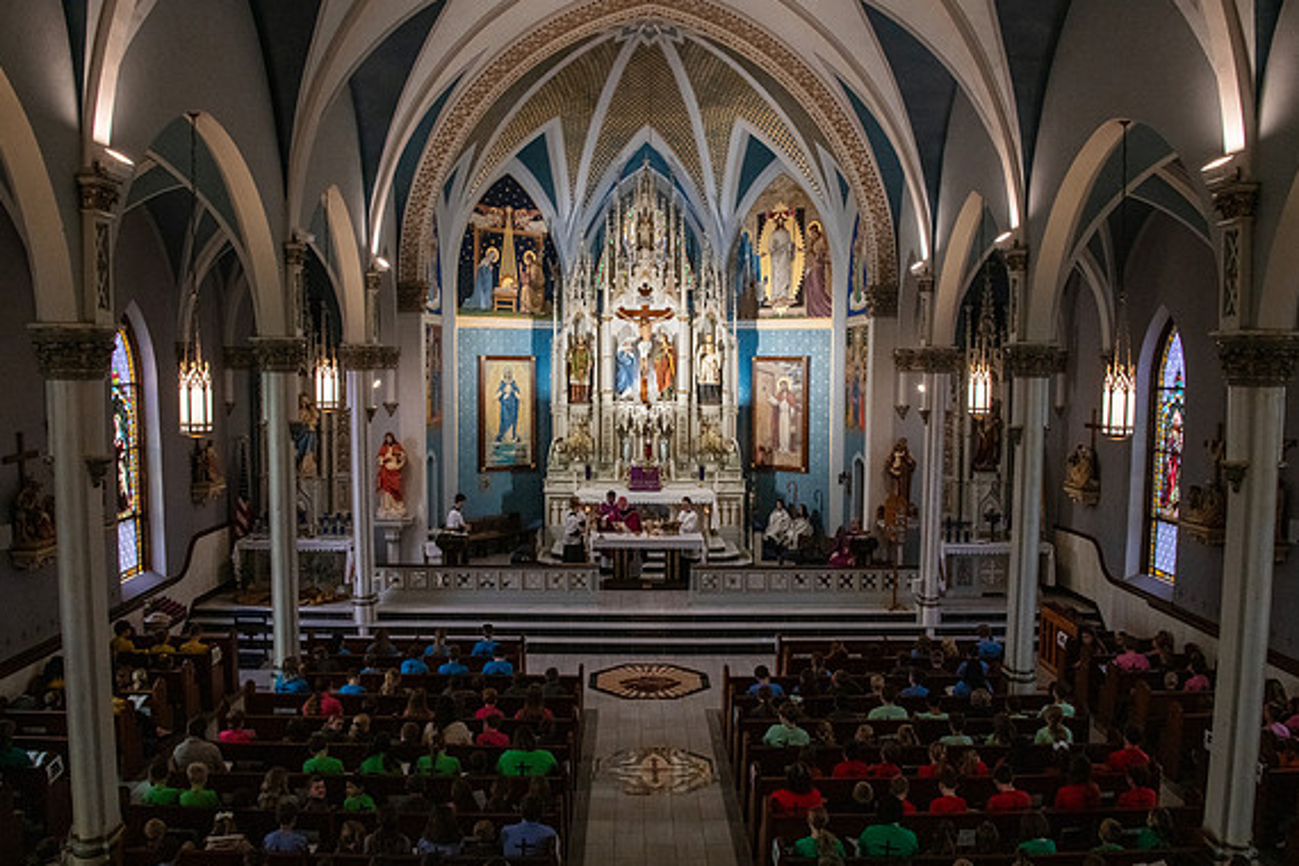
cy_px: 439
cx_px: 643
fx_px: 1046
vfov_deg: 45.0
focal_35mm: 29
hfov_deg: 63.7
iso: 4000
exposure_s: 1/80
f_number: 14
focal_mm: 28
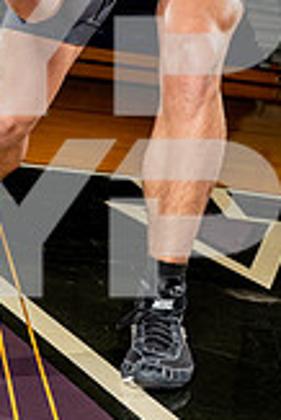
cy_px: 39
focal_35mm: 105
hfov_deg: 13.0
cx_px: 85
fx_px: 1227
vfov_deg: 19.1
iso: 320
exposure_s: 1/250
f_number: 5.6
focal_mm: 38
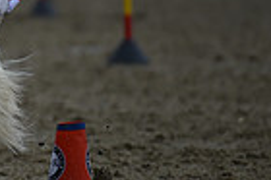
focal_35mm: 1368
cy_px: -81
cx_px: -205
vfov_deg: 1.0
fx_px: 10286
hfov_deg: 1.5
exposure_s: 1/1250
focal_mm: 330
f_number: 4.5
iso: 500
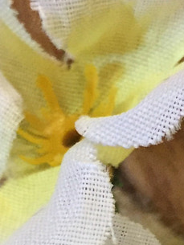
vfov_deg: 12.5
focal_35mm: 152
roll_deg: +2.6
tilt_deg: -33.6
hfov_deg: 9.7
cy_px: 326
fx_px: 1077
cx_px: 174
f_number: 2.2
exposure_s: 1/33
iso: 320
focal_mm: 4.15
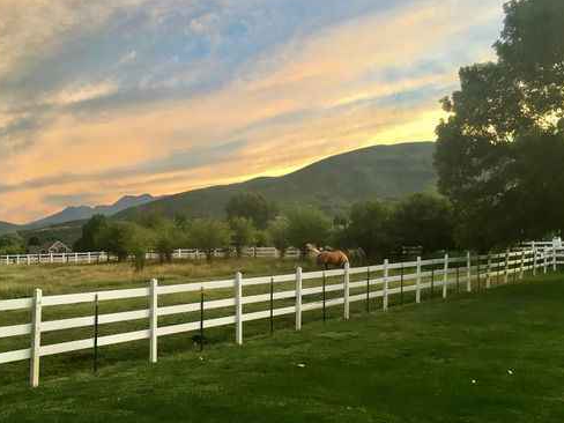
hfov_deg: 49.0
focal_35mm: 38
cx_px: 284
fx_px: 619
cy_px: 210
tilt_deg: +1.7
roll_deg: +1.5
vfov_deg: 37.7
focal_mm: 4.15
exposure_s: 1/40
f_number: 2.2
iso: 32
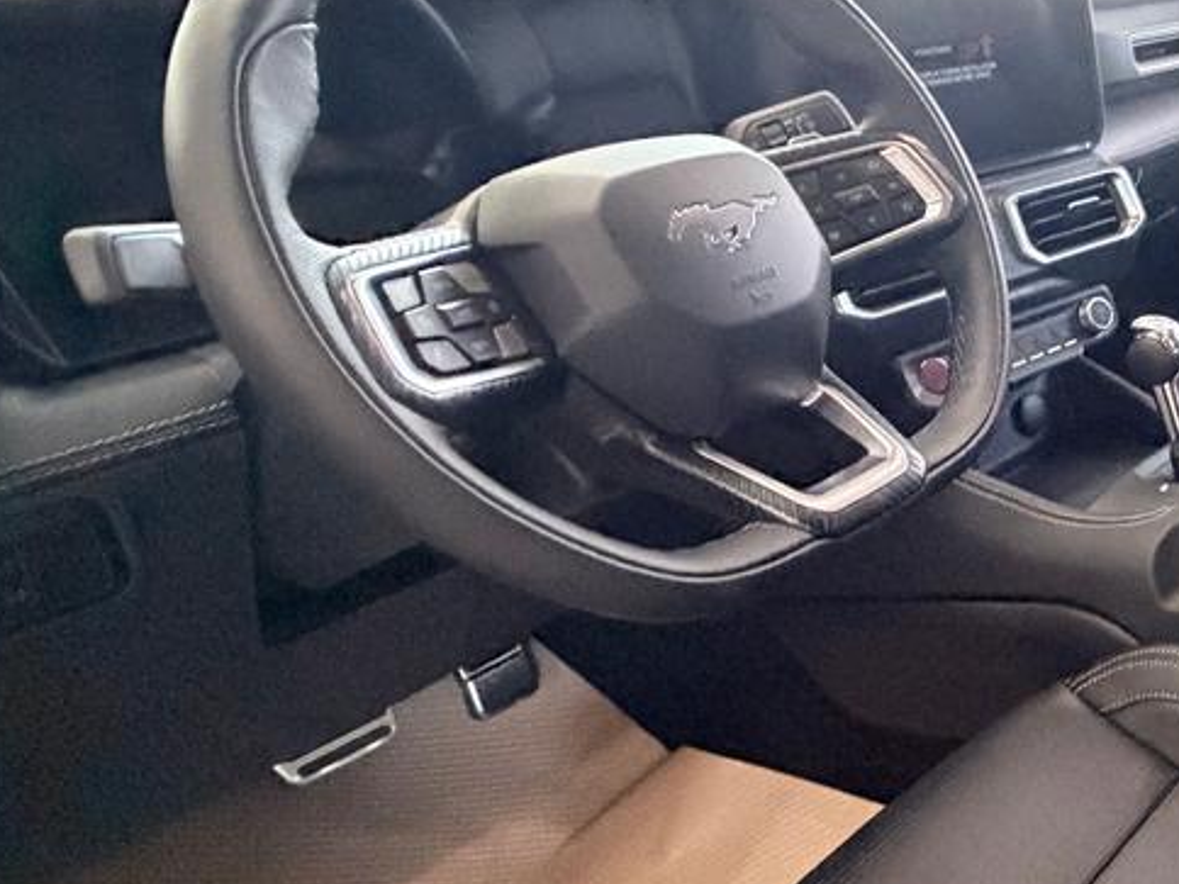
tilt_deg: -25.2
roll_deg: +1.7
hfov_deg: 38.8
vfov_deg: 38.7
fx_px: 1260
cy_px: 455
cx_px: 1369
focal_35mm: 37
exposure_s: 1/60
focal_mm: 2.22
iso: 800
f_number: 2.2
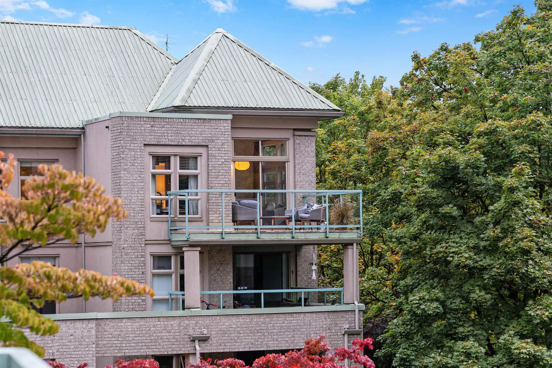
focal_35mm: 112
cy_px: 184
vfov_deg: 12.2
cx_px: 276
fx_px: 1717
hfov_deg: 18.3
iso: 320
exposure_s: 1/80
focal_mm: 75
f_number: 4
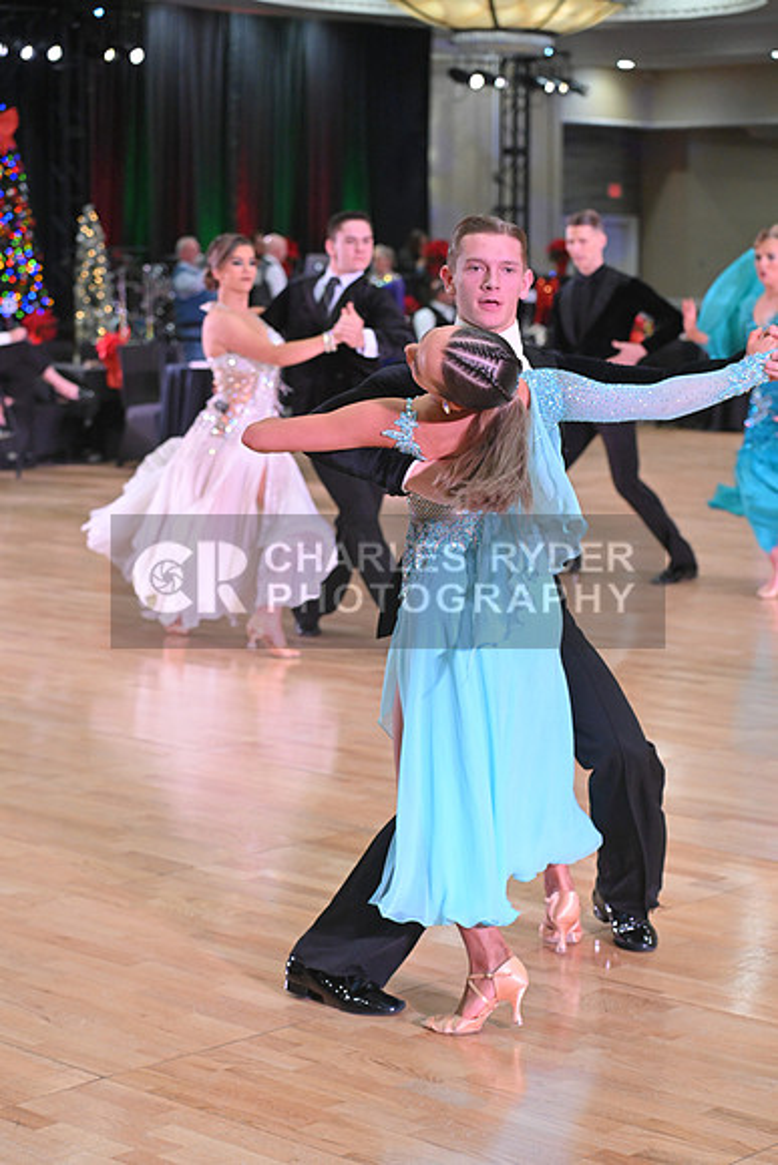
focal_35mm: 78
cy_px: 582
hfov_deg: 17.5
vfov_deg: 26.0
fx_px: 2527
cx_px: 389
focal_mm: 78
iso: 3200
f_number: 5
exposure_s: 1/400
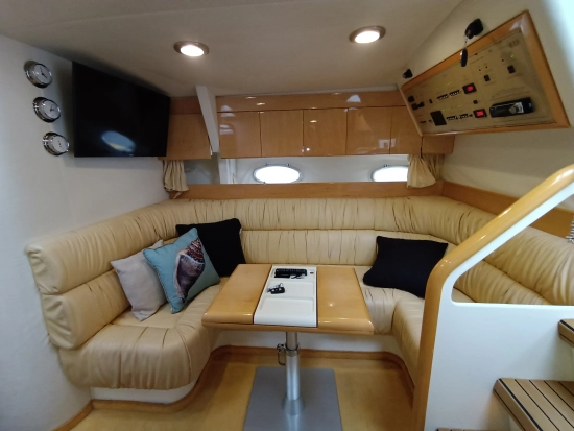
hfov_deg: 91.0
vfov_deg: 74.8
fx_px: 282
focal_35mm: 17
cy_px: 216
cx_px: 287
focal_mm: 1.65
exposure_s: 1/50
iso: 889
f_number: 2.2
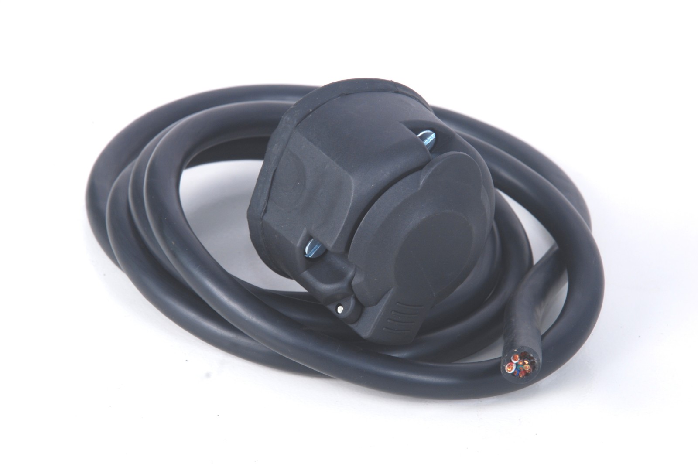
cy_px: 234
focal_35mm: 202
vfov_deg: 6.8
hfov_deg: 10.1
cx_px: 349
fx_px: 3931
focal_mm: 135
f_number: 13
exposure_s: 1/125
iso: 200
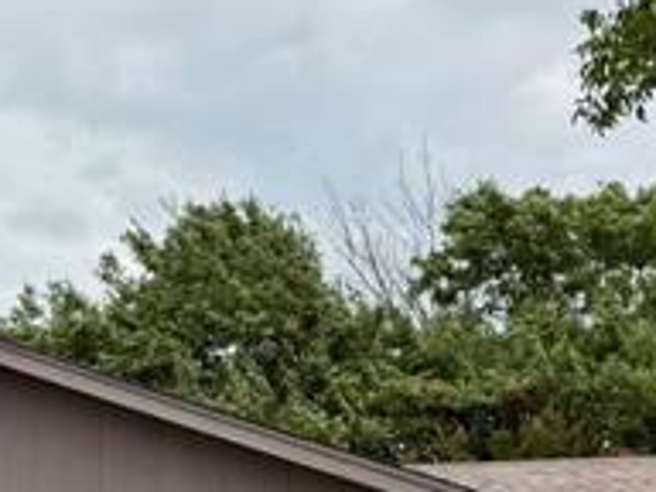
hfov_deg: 15.4
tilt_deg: +2.0
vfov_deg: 11.2
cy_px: 666
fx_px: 2426
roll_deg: -1.2
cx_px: 290
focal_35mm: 128
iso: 80
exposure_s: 1/5319
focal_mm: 6.76
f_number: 1.78
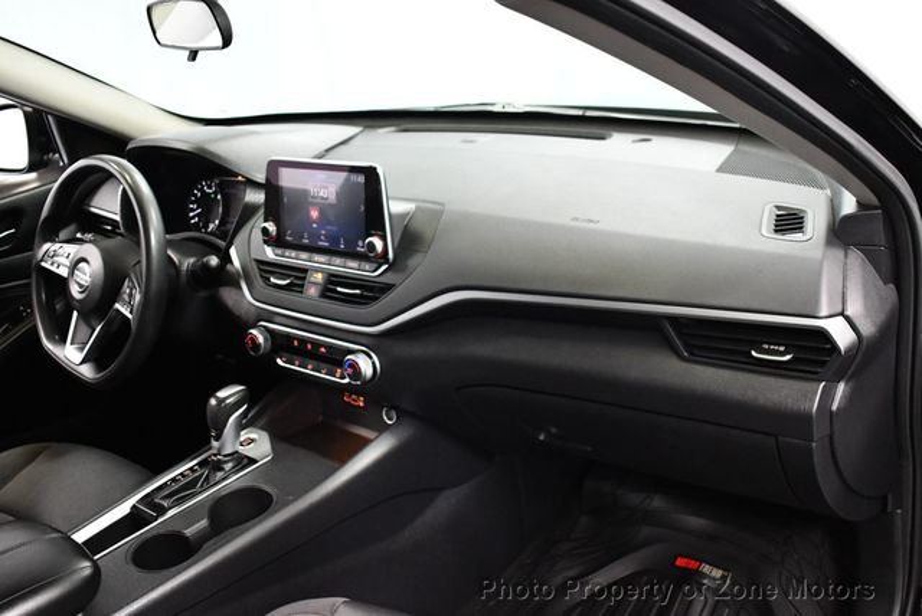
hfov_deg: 53.1
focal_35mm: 36
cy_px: 308
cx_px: 461
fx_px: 923
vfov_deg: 36.9
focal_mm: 18
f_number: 3.5
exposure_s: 1/60
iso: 3200
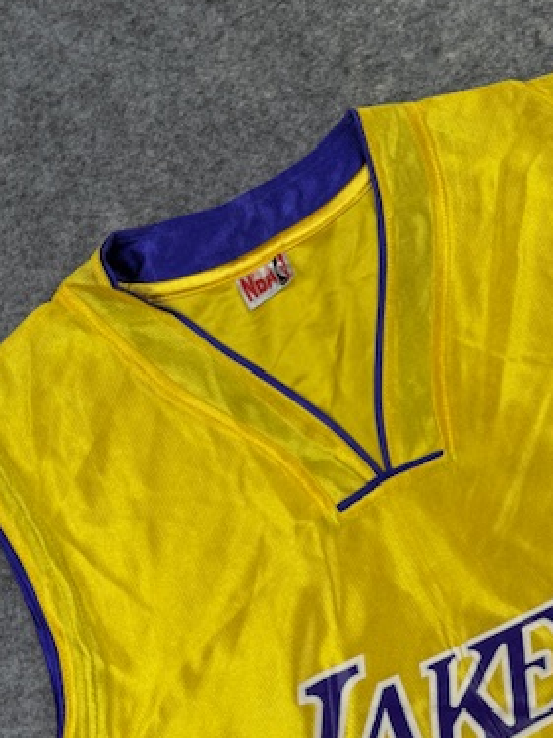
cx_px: 394
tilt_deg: -58.3
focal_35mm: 41
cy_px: 445
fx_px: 874
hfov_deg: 34.6
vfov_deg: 45.5
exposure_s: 1/403
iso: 80
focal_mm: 6.76
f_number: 1.78
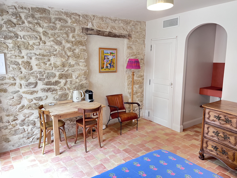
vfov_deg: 53.1
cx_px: 118
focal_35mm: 26
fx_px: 178
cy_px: 89
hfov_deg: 67.3
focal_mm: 5.1
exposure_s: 1/50
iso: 400
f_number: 1.6
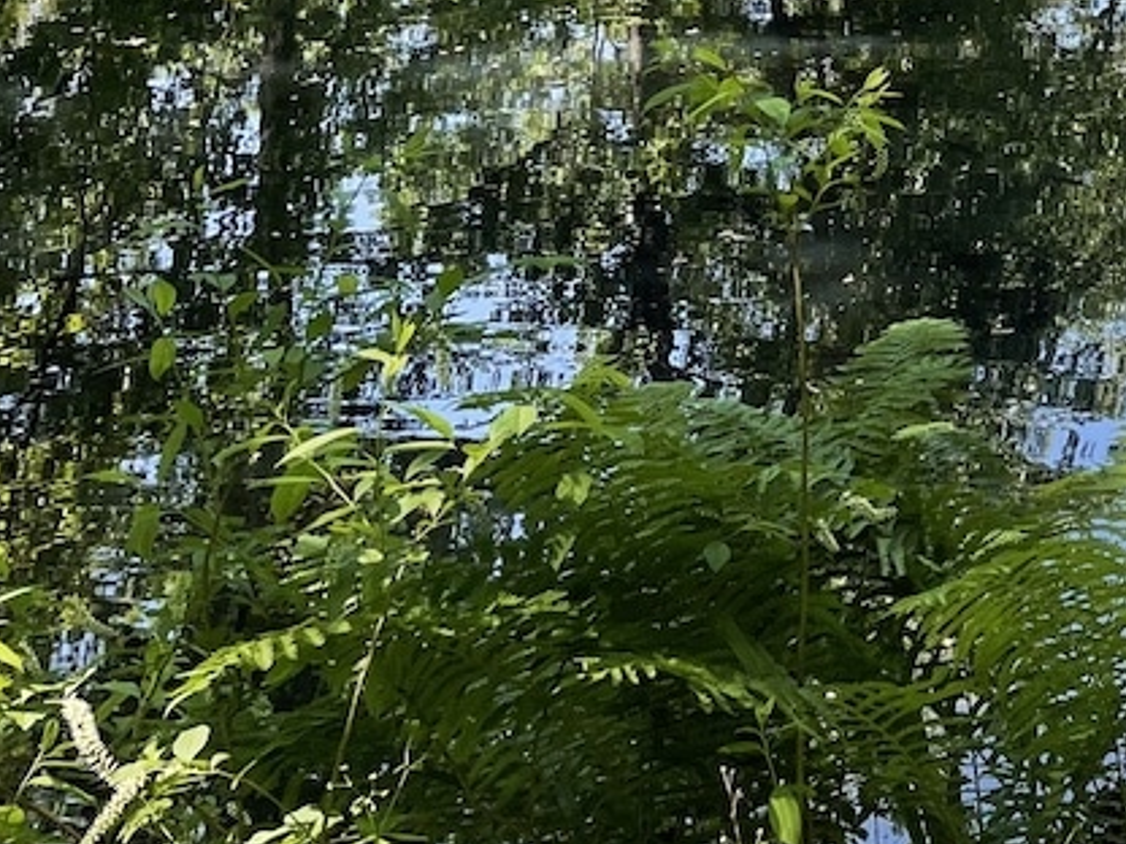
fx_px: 2440
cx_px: 1451
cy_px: -292
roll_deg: +0.6
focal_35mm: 75
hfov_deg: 23.2
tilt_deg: -2.9
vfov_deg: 18.2
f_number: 1.6
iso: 32
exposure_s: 1/509
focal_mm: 4.2
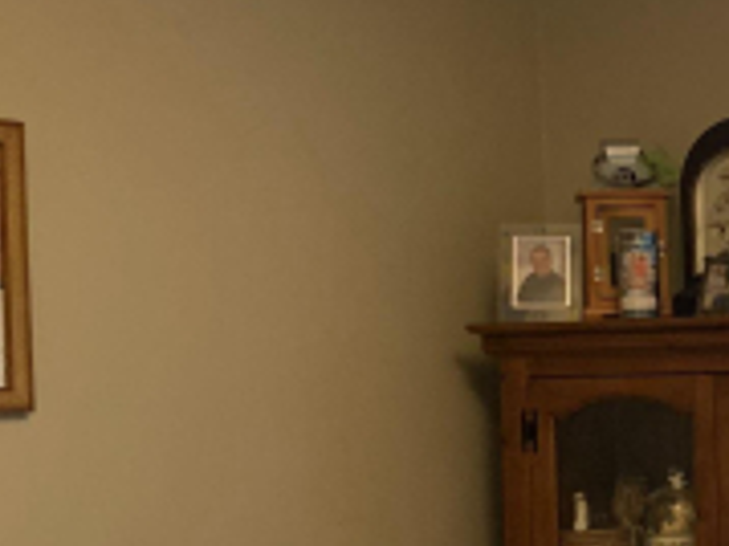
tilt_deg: -1.3
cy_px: 371
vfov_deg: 15.2
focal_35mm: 97
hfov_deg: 17.5
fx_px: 2041
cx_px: 1199
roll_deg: +1.9
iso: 160
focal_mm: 4.25
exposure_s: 1/60
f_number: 1.8
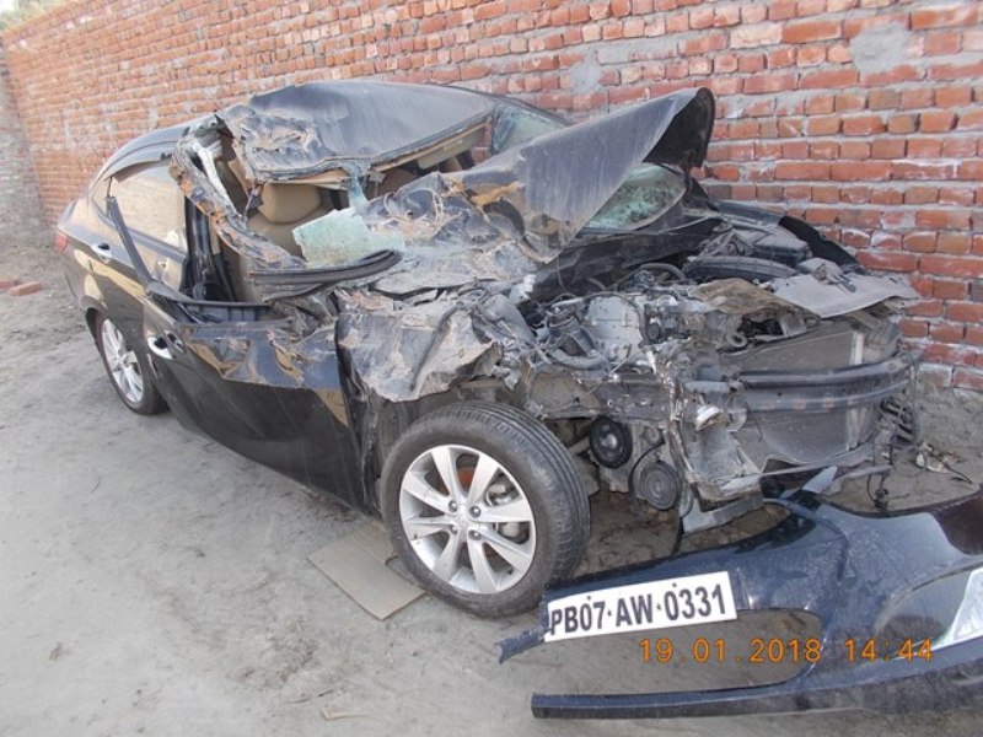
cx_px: 492
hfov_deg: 67.3
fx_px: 738
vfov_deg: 53.1
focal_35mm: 26
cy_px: 368
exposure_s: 1/100
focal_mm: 4.6
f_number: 3.2
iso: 80
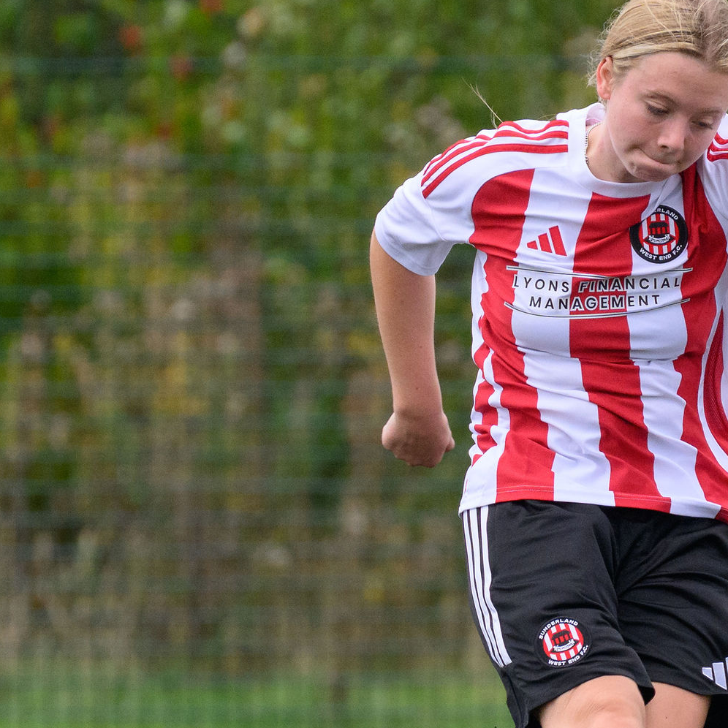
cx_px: 632
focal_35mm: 1446
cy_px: 512
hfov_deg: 1.2
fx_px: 34405
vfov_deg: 1.2
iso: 1400
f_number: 5.3
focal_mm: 350
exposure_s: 1/1250
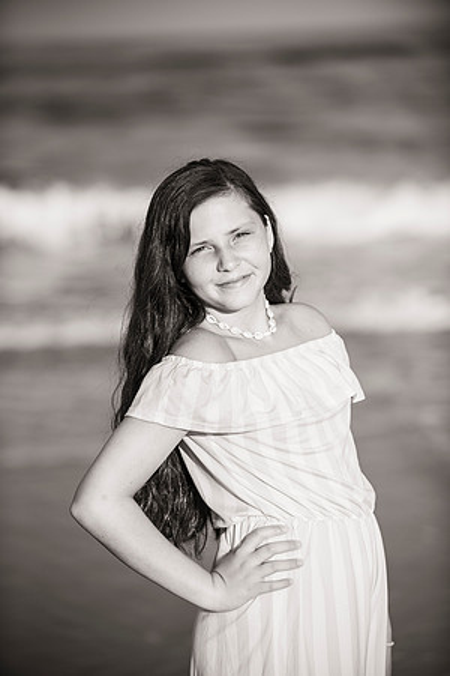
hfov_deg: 11.0
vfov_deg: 16.4
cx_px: 225
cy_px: 338
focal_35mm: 125
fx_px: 2344
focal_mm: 125
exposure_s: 1/4000
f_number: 3.2
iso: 250
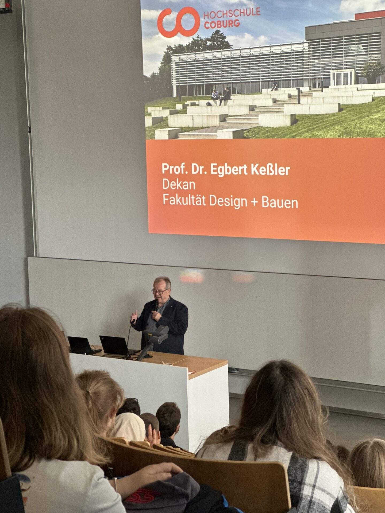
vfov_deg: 25.3
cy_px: 256
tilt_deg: -6.8
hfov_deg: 19.1
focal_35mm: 77
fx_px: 1142
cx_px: 192
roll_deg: +0.6
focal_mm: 9
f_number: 2.8
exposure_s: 1/33
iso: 320
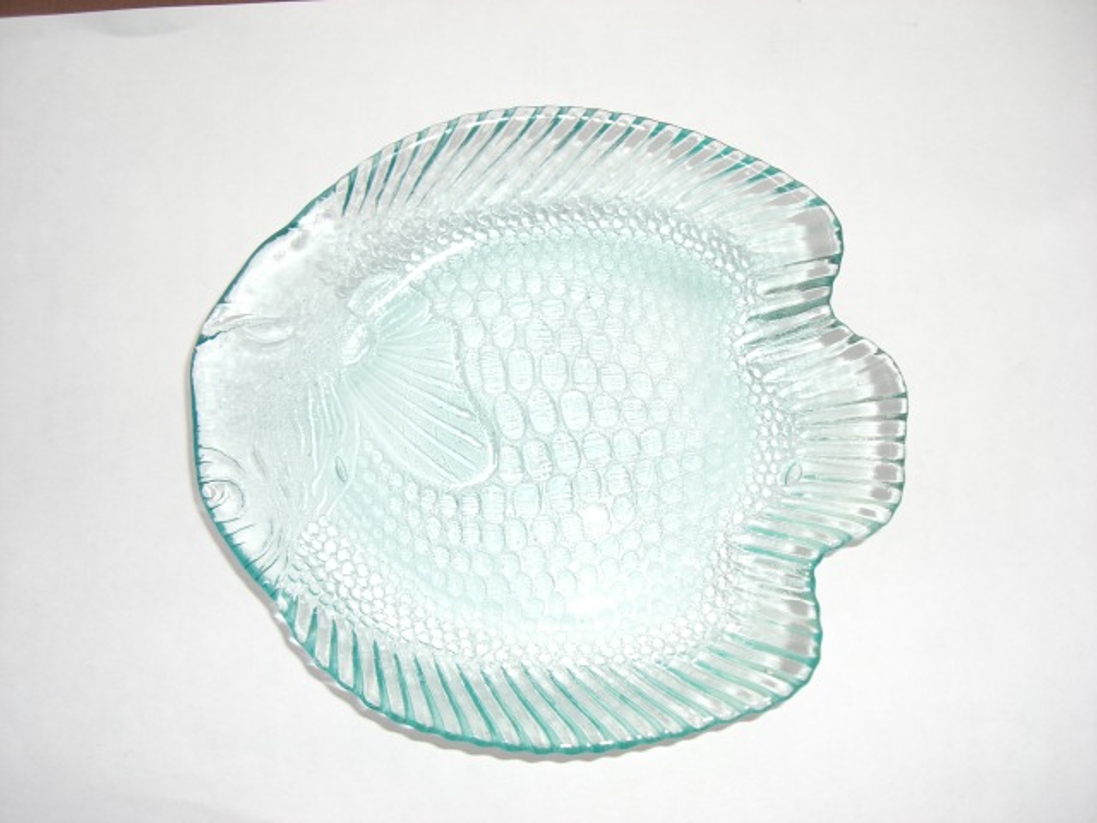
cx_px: 548
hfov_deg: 49.0
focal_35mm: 38
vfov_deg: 37.7
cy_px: 412
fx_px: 1204
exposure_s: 1/200
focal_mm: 6.2
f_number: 2.7
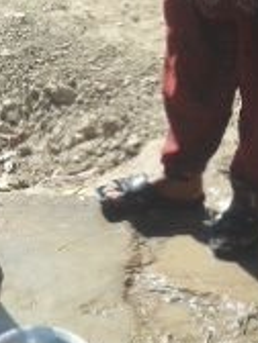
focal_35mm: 141
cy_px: -8
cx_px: -43
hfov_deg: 10.4
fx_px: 1401
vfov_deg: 13.8
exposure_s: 1/500
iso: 80
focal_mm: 6.7
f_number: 3.2
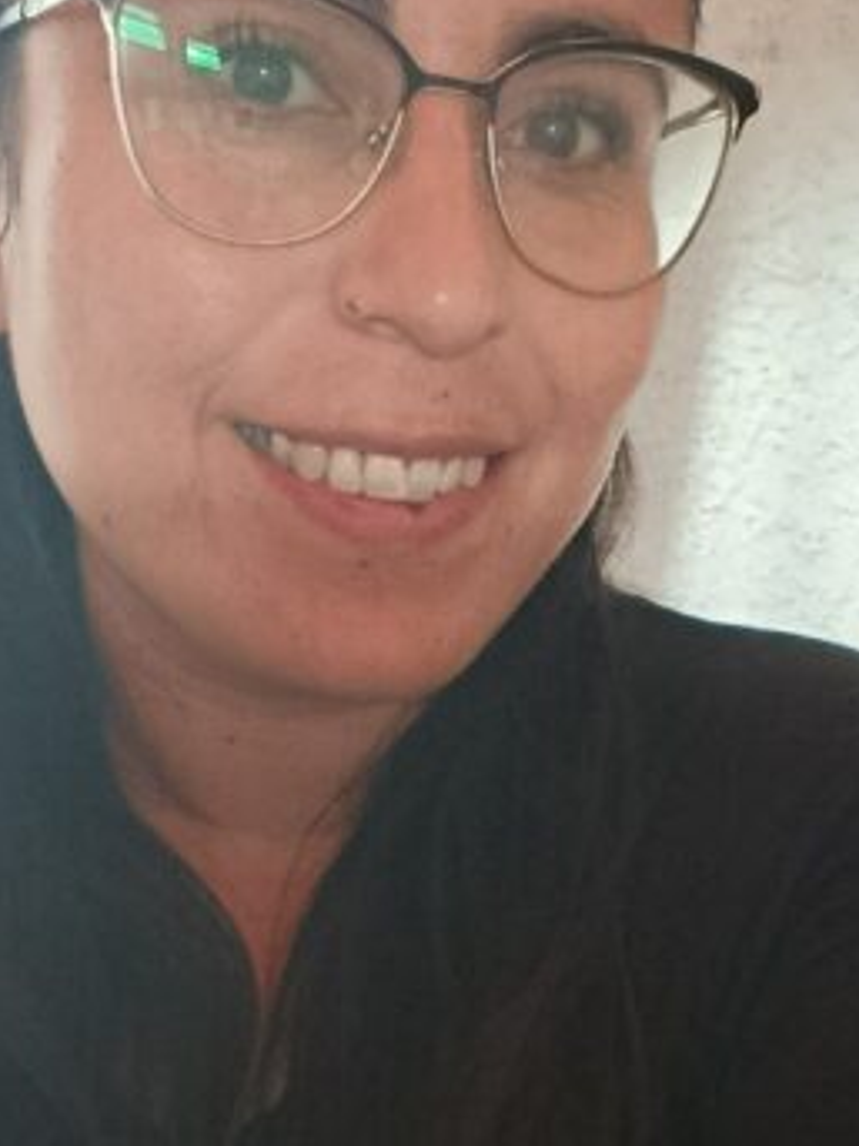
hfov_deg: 23.3
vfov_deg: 30.3
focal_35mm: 63
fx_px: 2086
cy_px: 825
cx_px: 435
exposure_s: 1/33.3
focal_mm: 2.59
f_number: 2.2
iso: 444
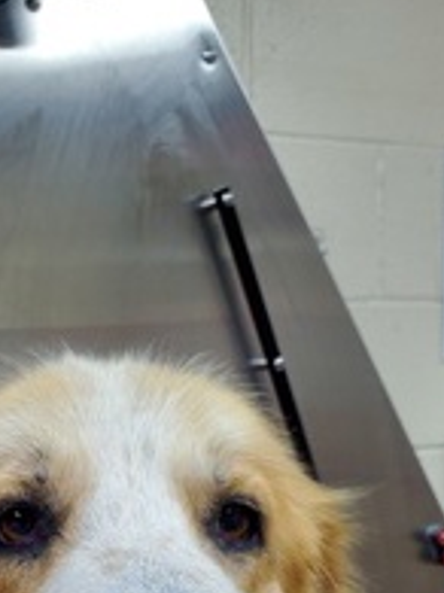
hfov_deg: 25.5
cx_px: 65
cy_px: 553
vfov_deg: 32.4
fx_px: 959
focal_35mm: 56
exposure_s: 1/120
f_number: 2.4
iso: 160
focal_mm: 4.3
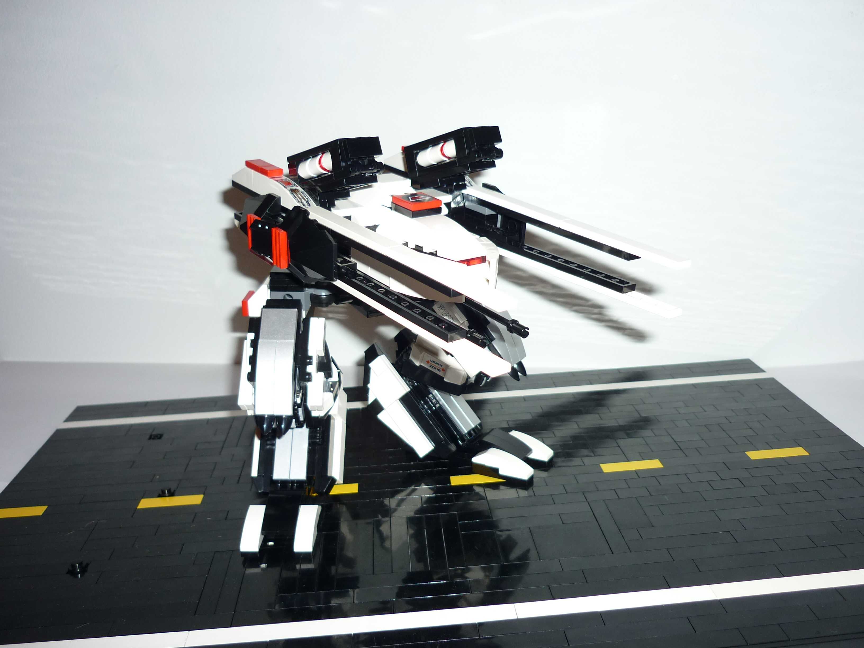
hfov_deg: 55.4
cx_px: 432
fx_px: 824
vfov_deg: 42.9
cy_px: 324
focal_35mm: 33
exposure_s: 1/30
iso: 100
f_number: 2.8
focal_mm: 5.5
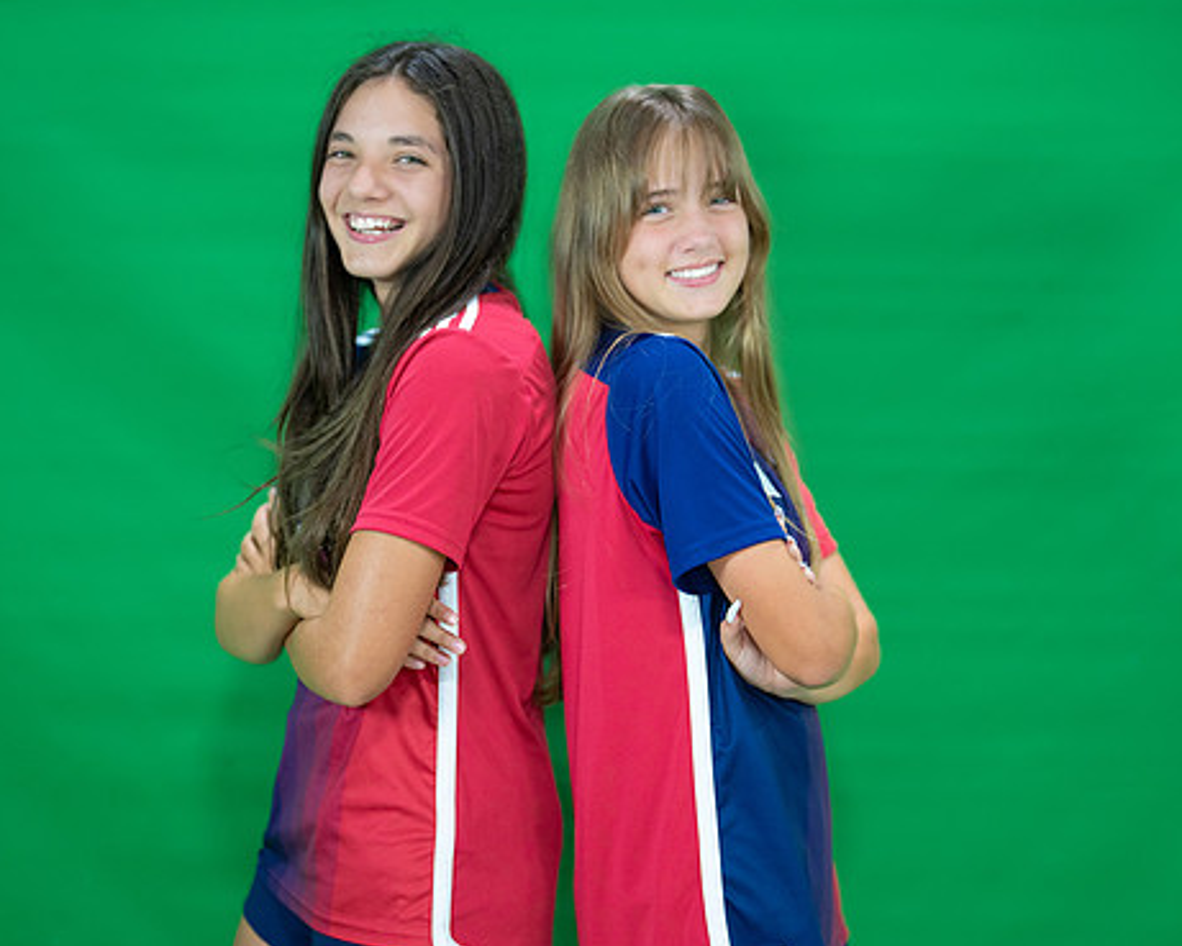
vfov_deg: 21.6
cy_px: 480
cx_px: 603
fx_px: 2484
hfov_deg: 26.8
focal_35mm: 71
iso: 400
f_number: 1.2
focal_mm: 50
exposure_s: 1/500
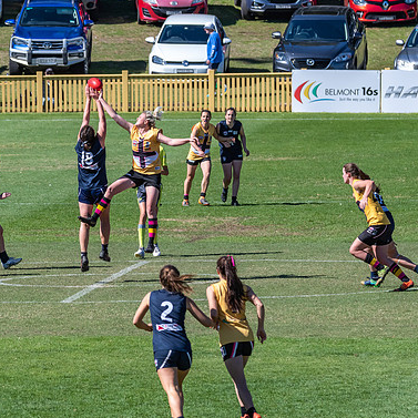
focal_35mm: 510
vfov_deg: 3.4
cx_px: 155
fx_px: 6967
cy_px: 213
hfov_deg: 3.4
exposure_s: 1/1600
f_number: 10
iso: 800
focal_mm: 260
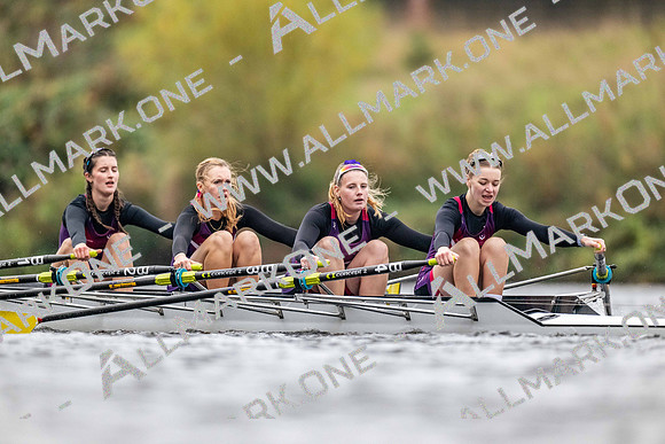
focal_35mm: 600
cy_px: 222
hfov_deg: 3.4
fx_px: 11085
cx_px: 332
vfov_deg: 2.3
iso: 4000
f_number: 4
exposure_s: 1/2500
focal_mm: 600
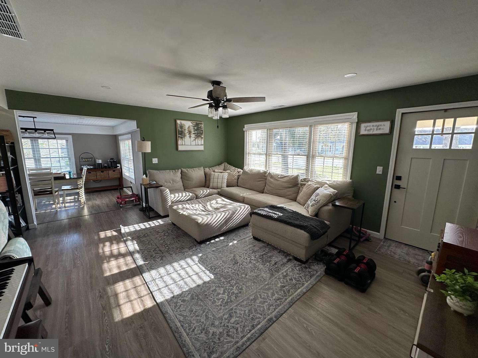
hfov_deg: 102.1
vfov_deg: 85.7
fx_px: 193
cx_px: 239
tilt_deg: -10.8
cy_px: 179
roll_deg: -0.7
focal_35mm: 14
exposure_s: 1/120
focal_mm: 2.22
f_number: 2.2
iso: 125
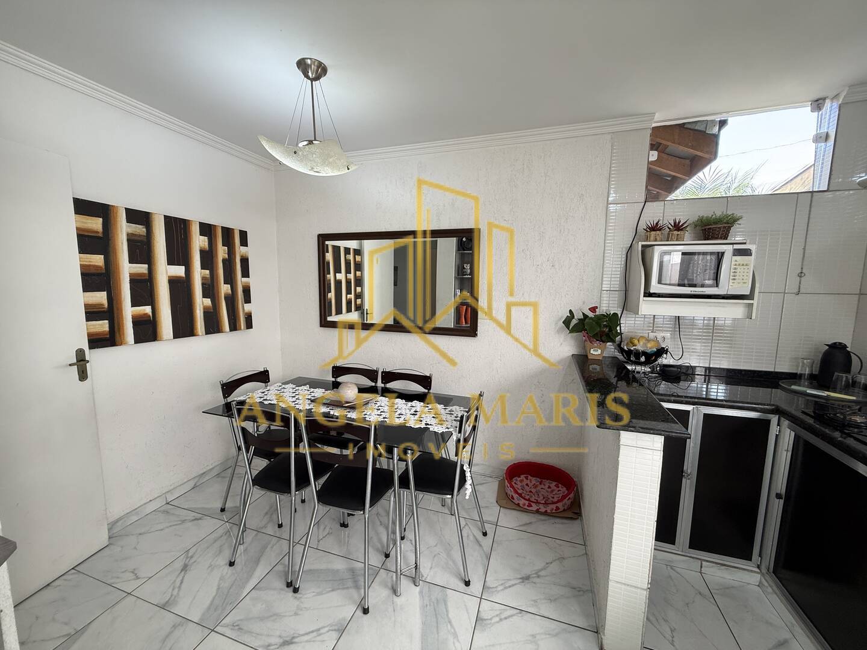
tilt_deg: -6.5
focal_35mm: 14
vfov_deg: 85.7
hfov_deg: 102.1
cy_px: 325
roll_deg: +0.7
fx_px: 351
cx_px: 434
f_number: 2.2
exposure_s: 1/120
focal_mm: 2.22
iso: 125
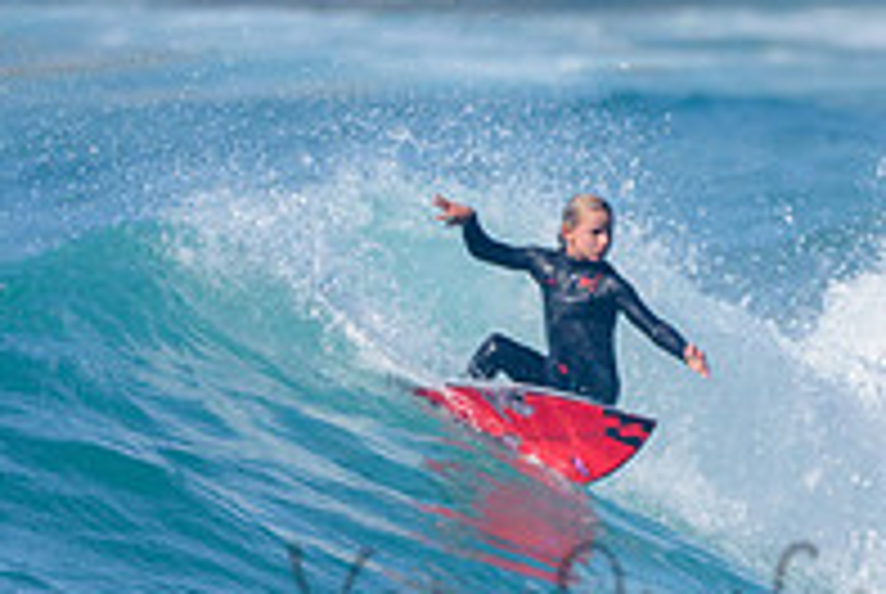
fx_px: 44415
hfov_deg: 1.1
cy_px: 432
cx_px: 600
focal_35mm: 1802
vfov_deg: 0.8
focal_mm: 500
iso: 160
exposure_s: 1/2000
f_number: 5.6
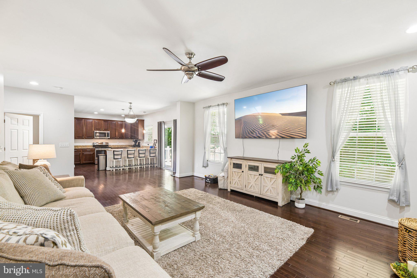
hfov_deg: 104.3
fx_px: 162
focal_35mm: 14
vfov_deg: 81.2
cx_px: 208
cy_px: 139
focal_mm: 14
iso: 400
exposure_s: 1/6
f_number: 8
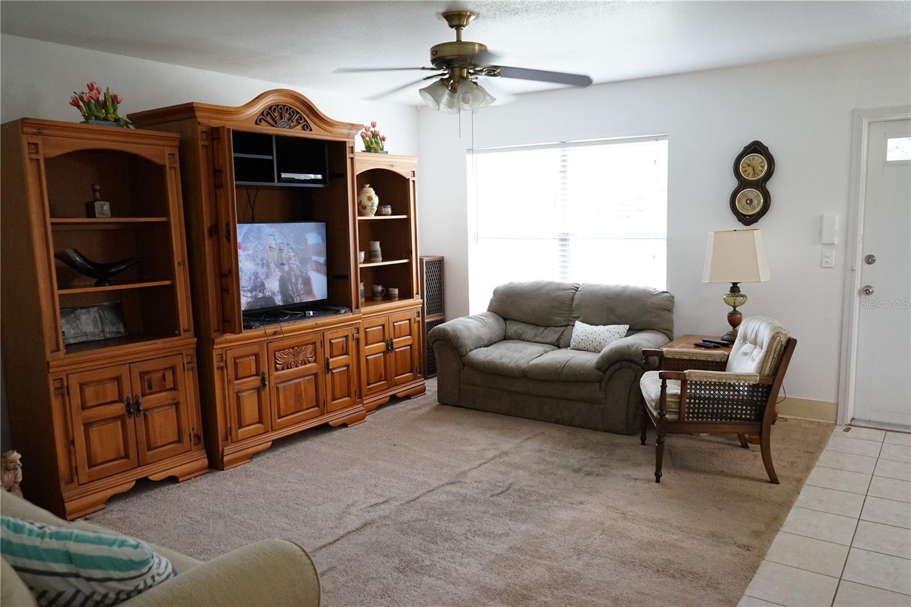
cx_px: 456
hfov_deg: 65.5
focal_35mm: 28
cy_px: 304
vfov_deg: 46.4
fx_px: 708
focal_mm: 28
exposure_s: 1/60
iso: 3200
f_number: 5.6
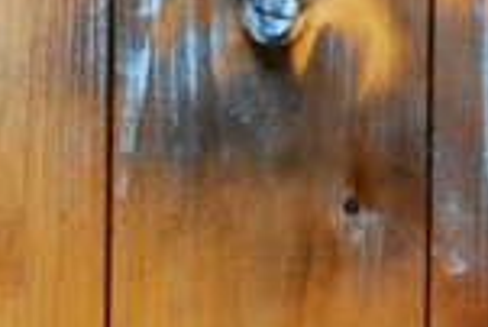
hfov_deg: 10.3
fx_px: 2578
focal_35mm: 190
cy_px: 152
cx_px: 805
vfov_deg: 7.2
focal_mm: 32
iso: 1000
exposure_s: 1/4
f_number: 4.2
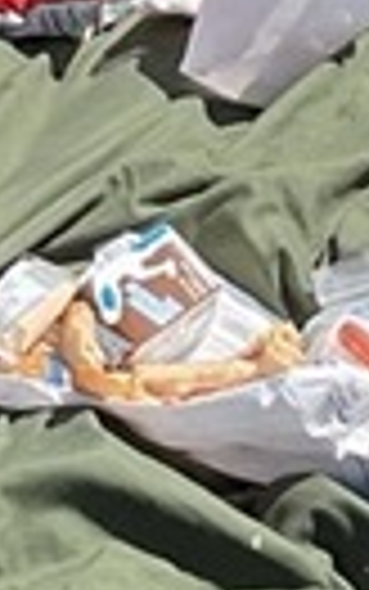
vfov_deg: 8.4
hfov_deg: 5.5
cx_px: 58
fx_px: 3857
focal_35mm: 240
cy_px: -527
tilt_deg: -17.9
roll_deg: -2.0
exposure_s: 1/1168
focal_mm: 3
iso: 16
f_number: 1.8
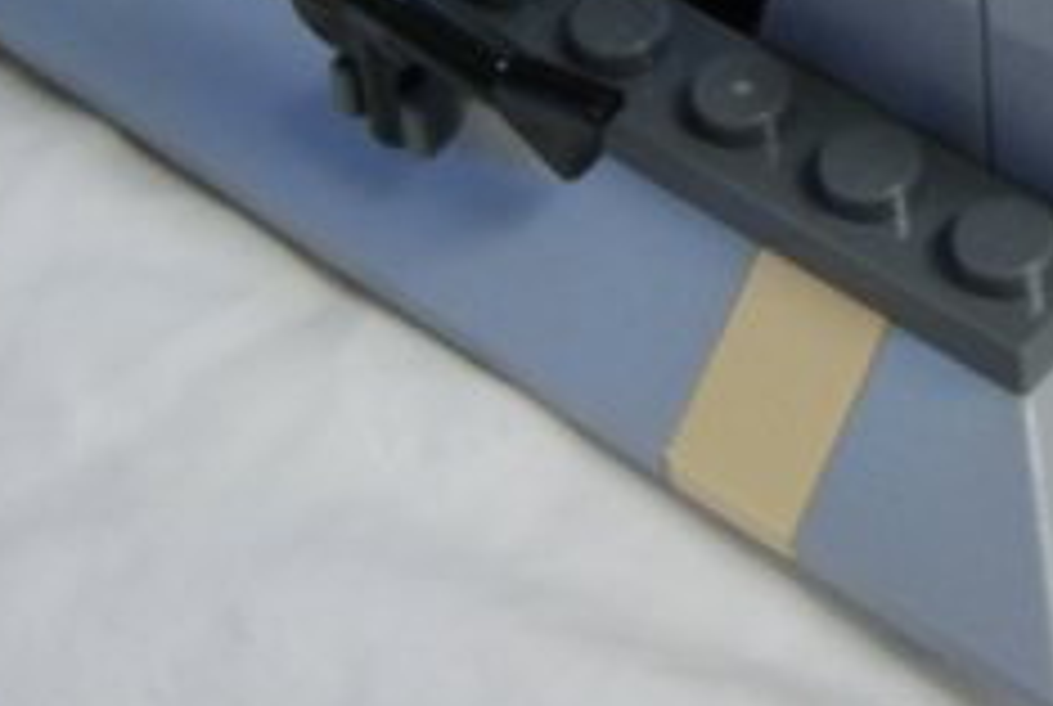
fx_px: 3449
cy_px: -481
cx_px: 1156
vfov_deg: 11.1
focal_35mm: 118
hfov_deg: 16.8
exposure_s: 1/4
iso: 800
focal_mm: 23
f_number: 14
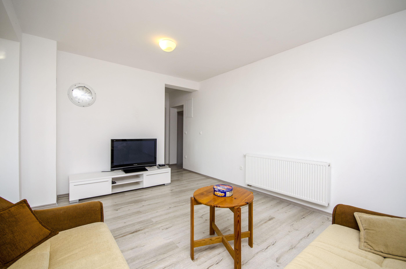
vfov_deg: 77.1
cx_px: 203
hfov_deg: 100.5
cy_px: 134
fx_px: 169
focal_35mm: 15
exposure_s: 1/100
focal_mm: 10
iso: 250
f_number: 7.1
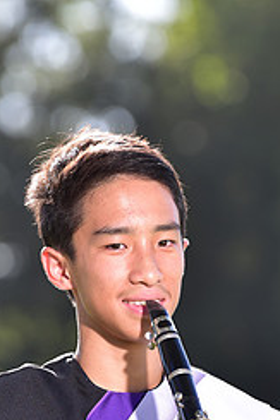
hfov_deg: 2.9
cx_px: 135
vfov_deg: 4.3
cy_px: 482
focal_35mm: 474
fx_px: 5537
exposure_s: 1/250
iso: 100
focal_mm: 200
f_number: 4.5
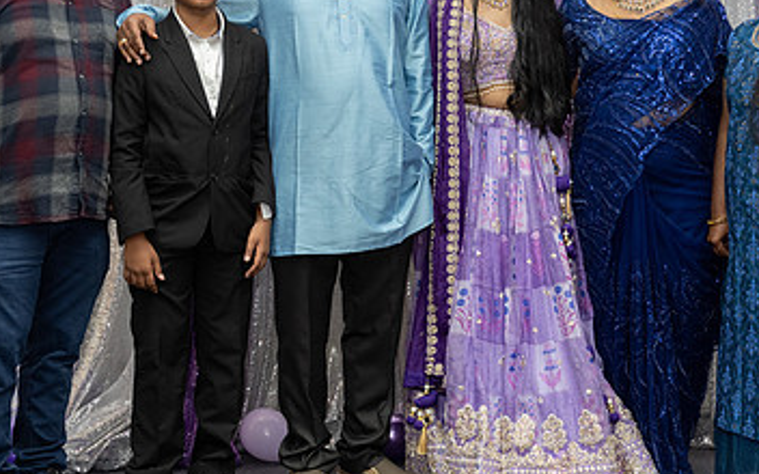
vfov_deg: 18.3
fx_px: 1469
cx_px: 408
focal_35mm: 71
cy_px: 180
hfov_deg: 29.0
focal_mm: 40
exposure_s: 1/160
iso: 1000
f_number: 3.5
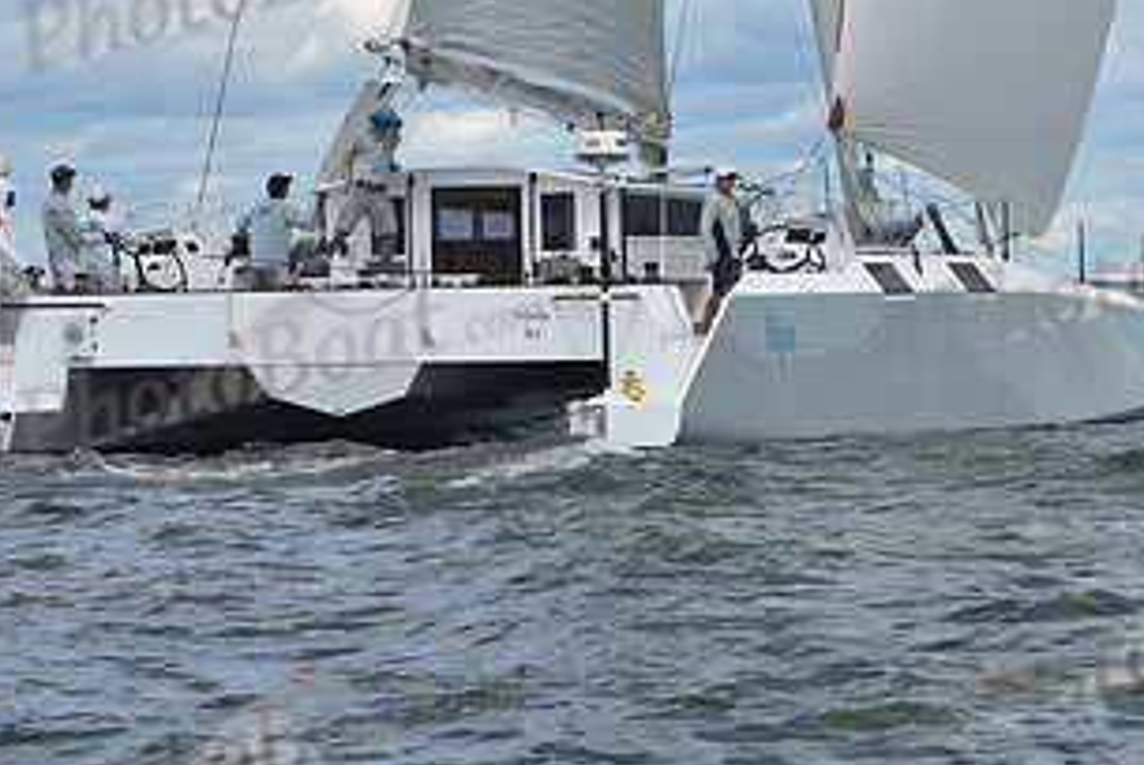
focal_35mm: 266
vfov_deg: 5.2
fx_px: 8461
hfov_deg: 7.7
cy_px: 118
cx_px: 743
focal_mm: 140
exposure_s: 1/1000
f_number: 9
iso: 250
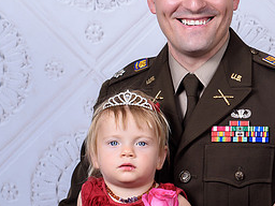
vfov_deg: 10.4
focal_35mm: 142
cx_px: 296
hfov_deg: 13.6
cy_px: 108
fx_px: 1128
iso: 100
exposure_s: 1/200
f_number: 5.6
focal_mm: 50
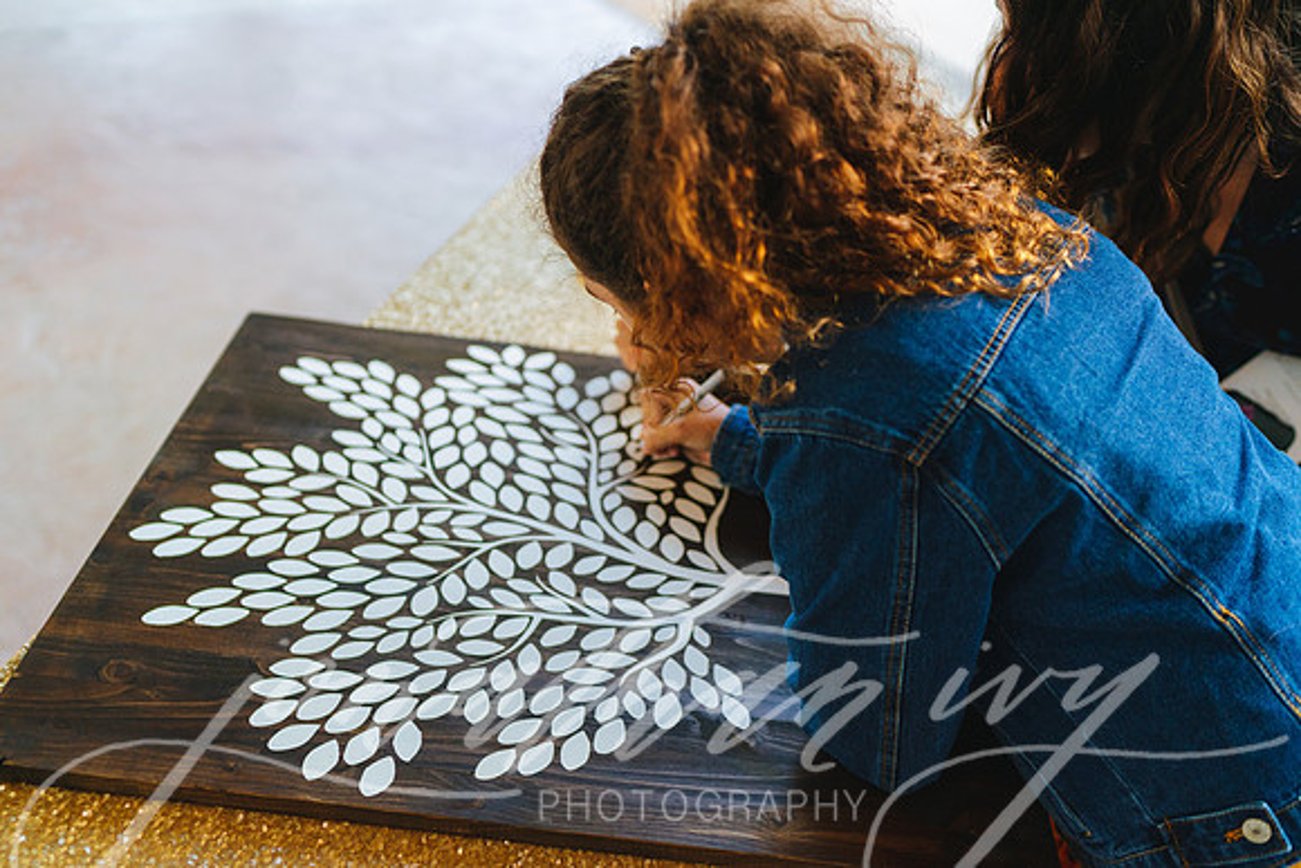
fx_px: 1265
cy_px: 434
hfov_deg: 54.4
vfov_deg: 37.9
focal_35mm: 35
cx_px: 650
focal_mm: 35
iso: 1600
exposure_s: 1/1250
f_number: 2
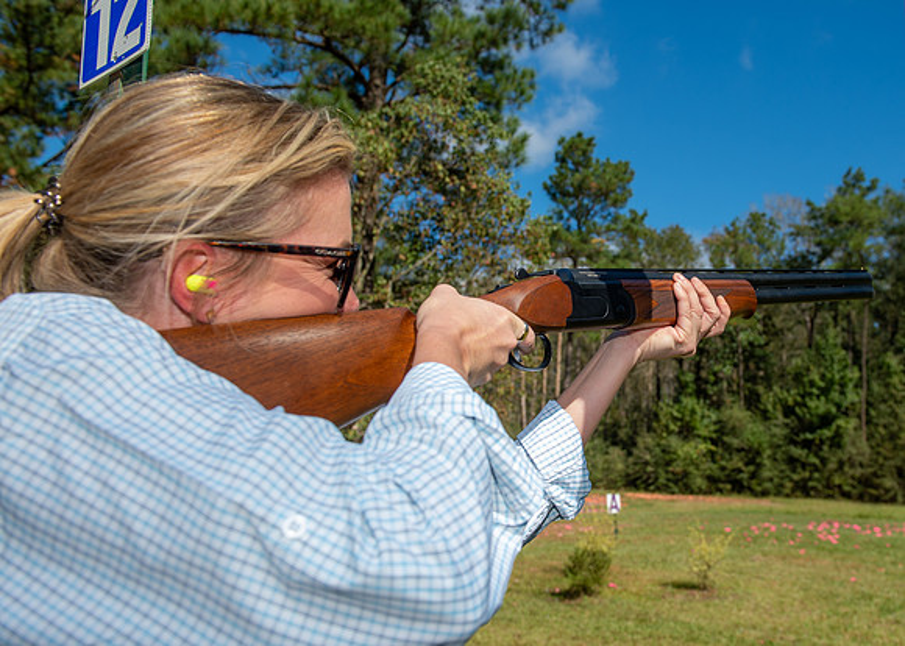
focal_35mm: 36
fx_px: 913
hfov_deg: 52.0
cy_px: 312
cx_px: 587
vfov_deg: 39.0
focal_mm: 28
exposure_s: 1/500
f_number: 6.3
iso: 125
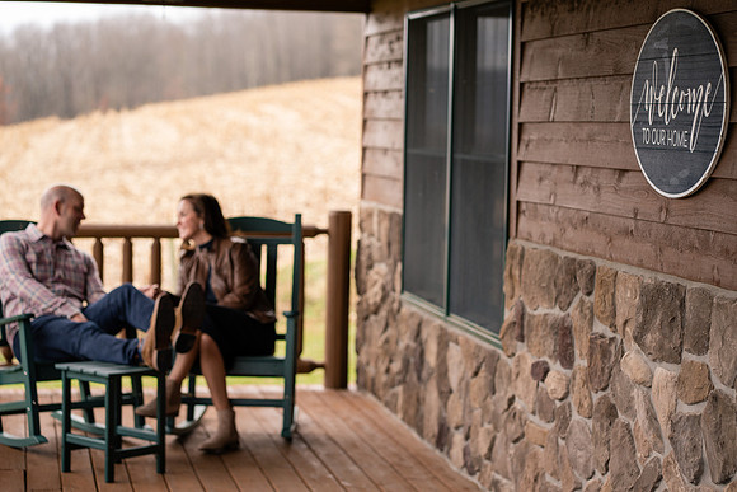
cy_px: 246
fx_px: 1740
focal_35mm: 85
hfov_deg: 23.9
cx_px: 368
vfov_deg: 16.1
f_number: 2.8
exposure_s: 1/320
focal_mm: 85
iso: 320
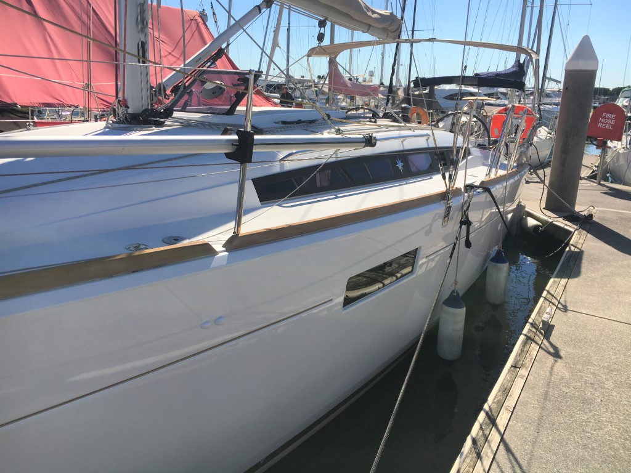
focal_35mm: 29
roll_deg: -2.7
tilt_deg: -12.7
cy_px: 236
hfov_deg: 61.7
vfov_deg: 48.2
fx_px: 529
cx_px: 316
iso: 25
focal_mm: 4.15
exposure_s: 1/2564
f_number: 2.2
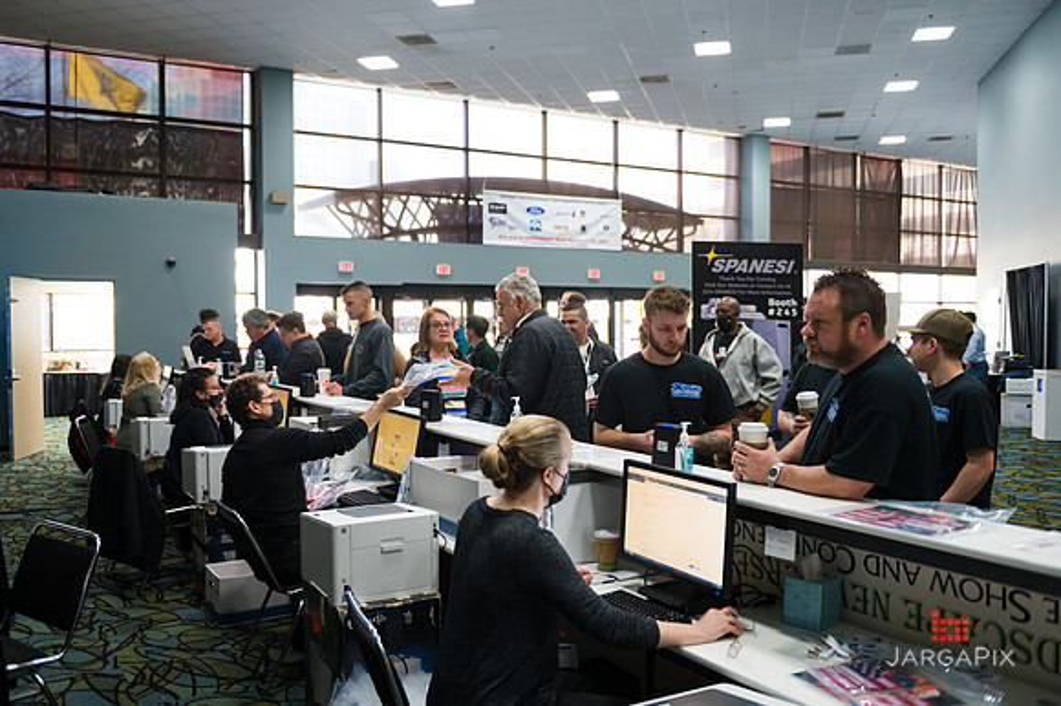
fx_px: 943
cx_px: 530
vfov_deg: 41.1
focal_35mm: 32
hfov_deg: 58.7
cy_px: 353
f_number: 3.2
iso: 3200
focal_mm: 32
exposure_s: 1/200
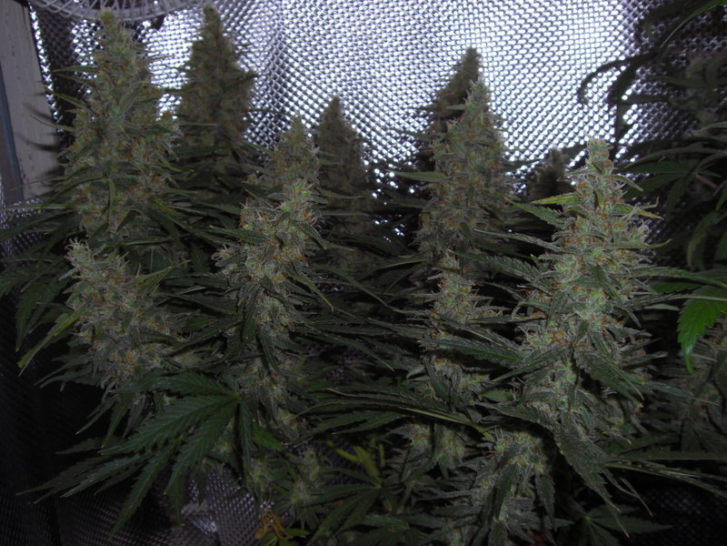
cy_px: 273
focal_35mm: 38
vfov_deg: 37.7
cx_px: 364
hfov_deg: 49.0
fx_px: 798
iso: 64
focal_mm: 6.2
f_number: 8
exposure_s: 1/30
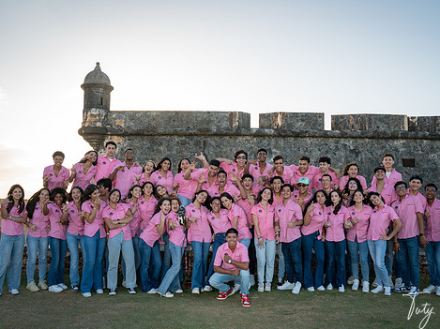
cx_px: 225
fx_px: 394
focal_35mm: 31
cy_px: 196
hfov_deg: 58.4
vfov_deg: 45.2
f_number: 5.6
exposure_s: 1/250
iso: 200
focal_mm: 24
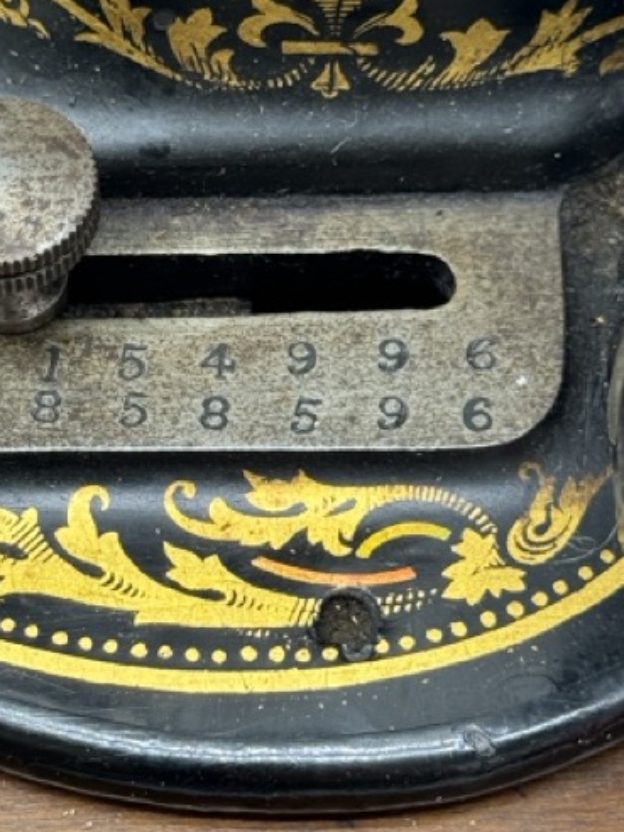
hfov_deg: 11.8
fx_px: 3004
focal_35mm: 125
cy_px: 247
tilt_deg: -59.0
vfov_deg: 15.7
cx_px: 156
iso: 100
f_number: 1.78
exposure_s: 1/103
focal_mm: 6.76
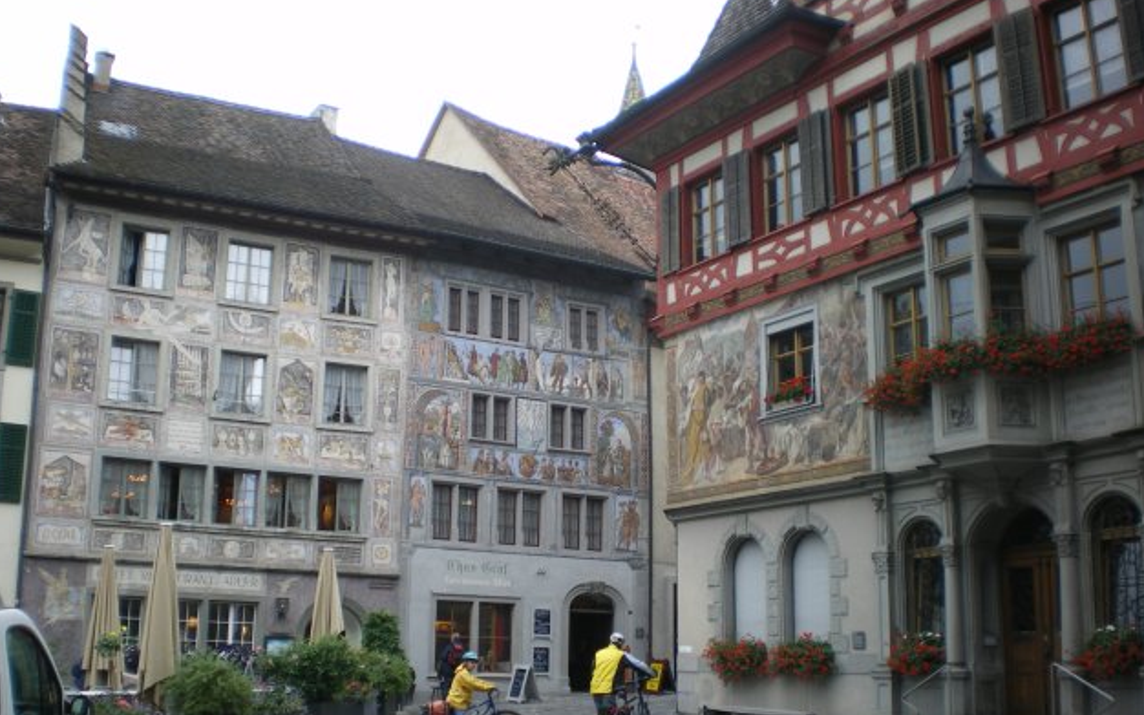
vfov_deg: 32.7
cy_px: 411
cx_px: 565
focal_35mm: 39
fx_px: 1216
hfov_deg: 50.4
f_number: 3.1
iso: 64
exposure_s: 1/50
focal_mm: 6.3
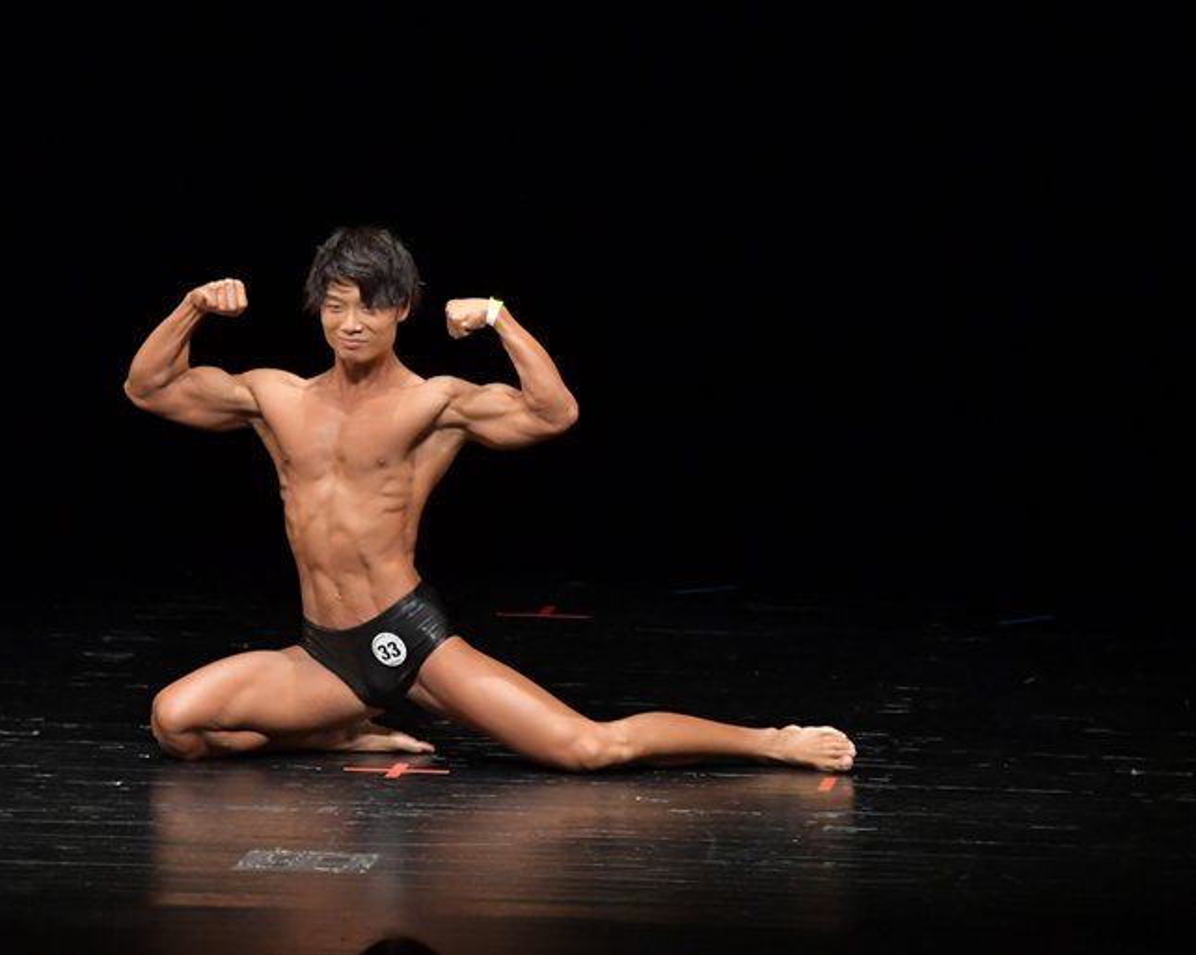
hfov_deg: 6.3
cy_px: 478
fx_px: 10827
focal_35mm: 306
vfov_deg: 5.1
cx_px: 496
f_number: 5.6
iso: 4000
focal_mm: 180
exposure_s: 1/400
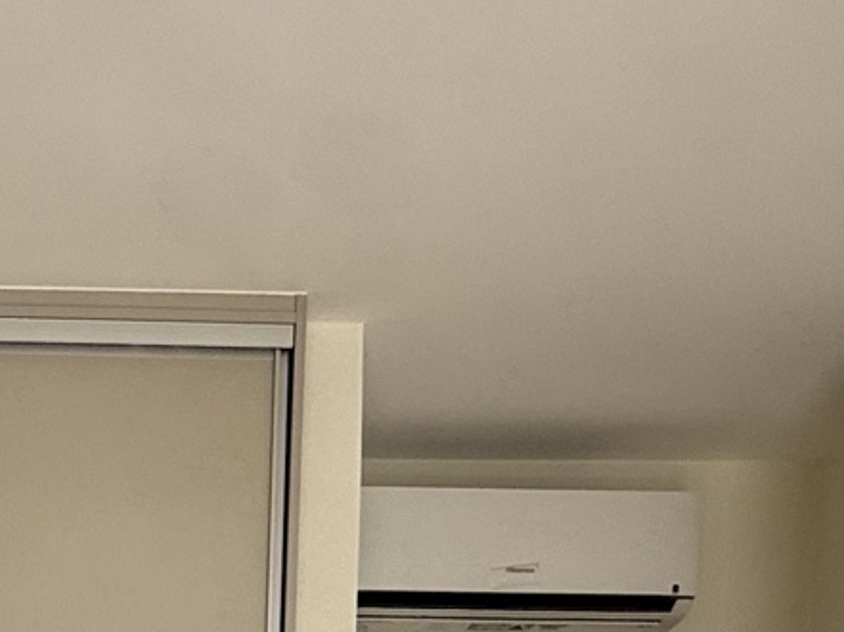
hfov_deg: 30.1
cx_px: 61
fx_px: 1486
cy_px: 1107
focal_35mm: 61
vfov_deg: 19.0
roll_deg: -0.1
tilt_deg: -5.7
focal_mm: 2.22
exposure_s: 1/99
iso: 50
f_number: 2.2
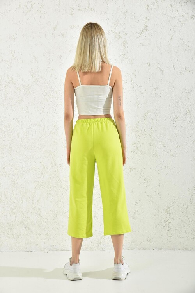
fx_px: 447
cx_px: 98
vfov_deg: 36.2
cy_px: 146
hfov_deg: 24.6
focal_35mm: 55
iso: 100
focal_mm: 55
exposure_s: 1/160
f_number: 7.1
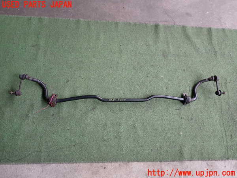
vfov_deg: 46.8
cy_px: 89
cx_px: 118
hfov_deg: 60.0
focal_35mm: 30
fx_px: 205
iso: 200
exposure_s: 1/125
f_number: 2.3
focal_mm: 5.4
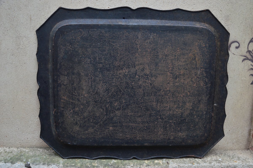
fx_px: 221
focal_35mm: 32
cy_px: 84
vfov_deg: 41.6
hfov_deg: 59.5
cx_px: 126
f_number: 3.8
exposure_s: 1/40
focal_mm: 21
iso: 200
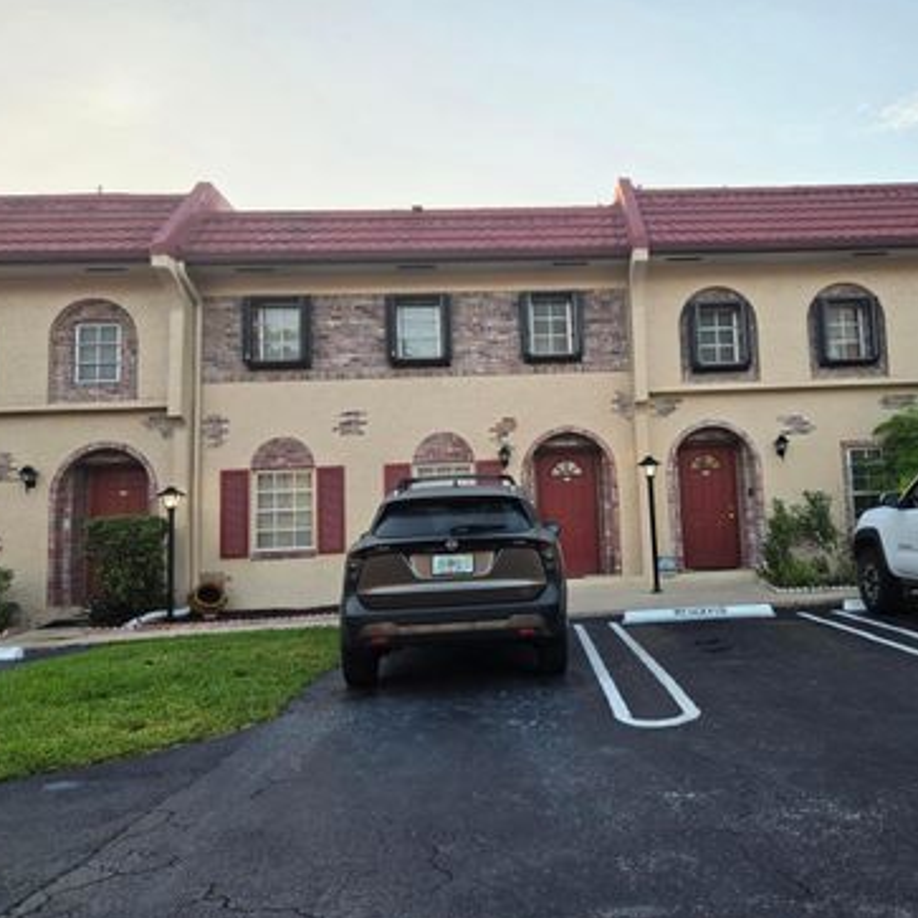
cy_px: 456
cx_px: 599
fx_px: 840
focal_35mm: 28
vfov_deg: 57.3
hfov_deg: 56.3
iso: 80
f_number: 1.8
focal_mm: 5.4
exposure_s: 1/978
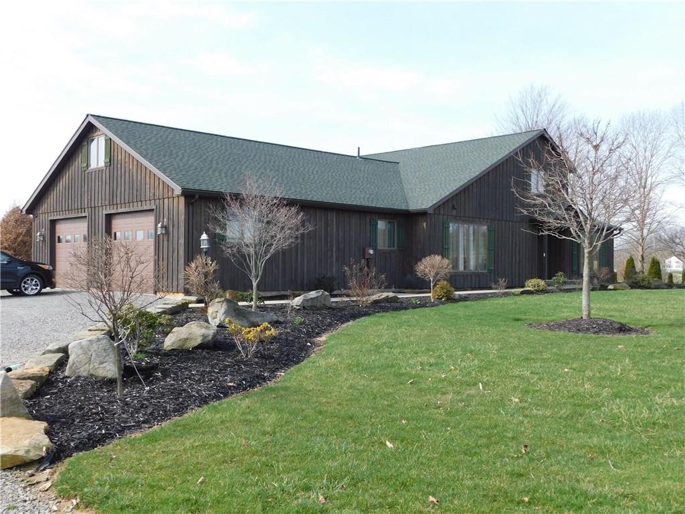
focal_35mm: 36
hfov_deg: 51.4
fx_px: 712
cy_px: 257
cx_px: 342
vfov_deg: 39.7
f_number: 3.5
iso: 125
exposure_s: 1/500
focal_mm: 6.3
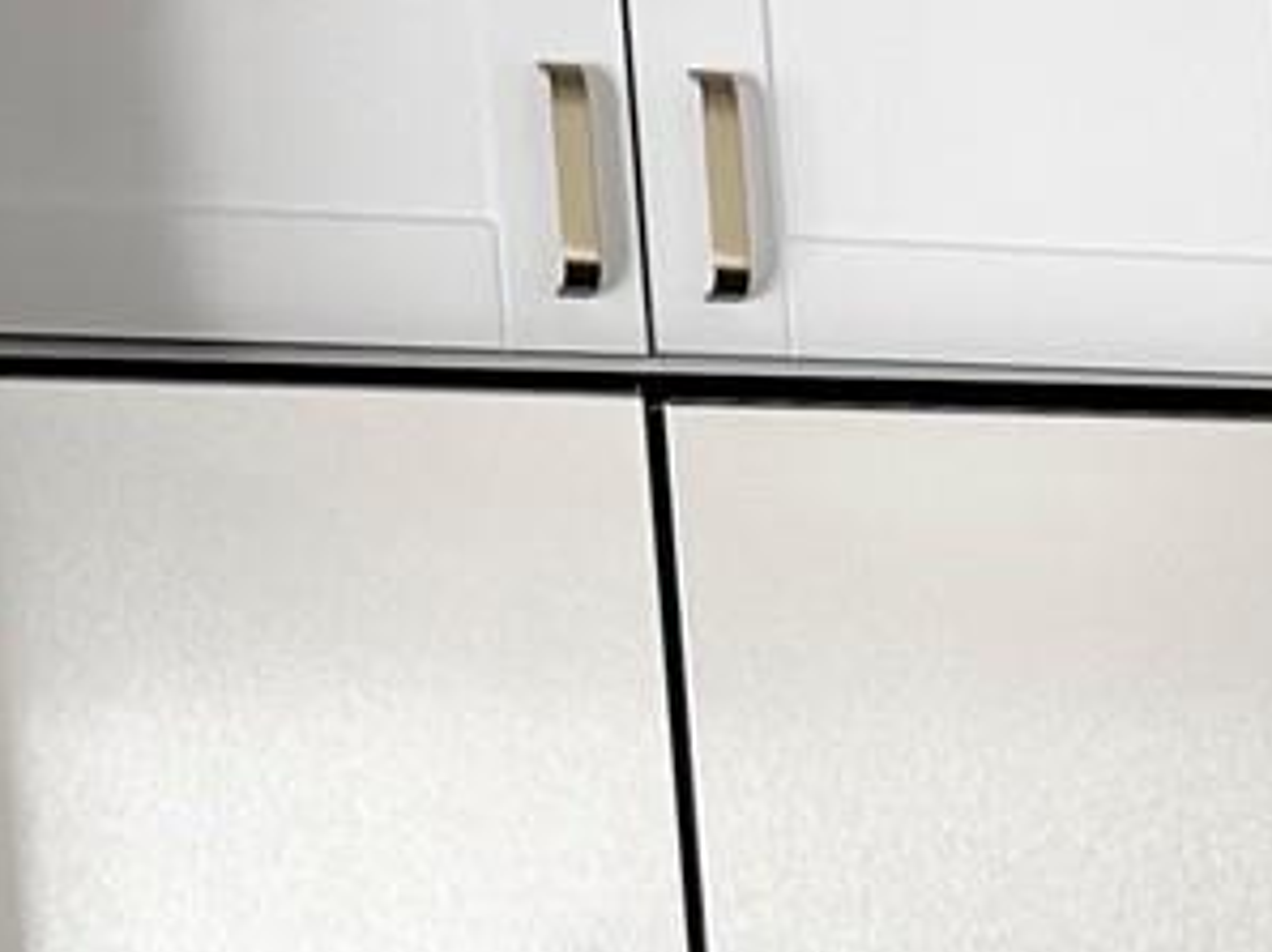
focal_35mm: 129
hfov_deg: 11.5
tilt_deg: -5.2
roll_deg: +0.8
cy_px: 1294
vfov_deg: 11.1
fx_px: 4736
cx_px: 3368
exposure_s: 1/120
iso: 100
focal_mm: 6.86
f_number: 1.78
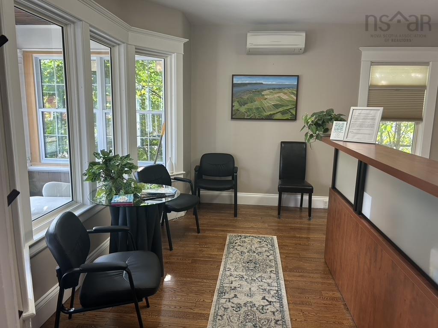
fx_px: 329
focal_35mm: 26
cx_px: 219
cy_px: 164
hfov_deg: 67.3
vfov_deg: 53.1
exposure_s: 1/120
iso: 100
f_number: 1.5
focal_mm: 5.7
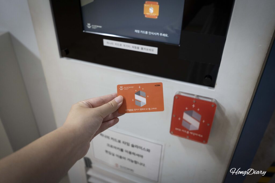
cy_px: 92
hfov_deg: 65.5
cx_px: 138
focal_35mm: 28
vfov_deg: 46.4
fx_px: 214
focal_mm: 28
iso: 2500
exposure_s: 1/160
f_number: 4
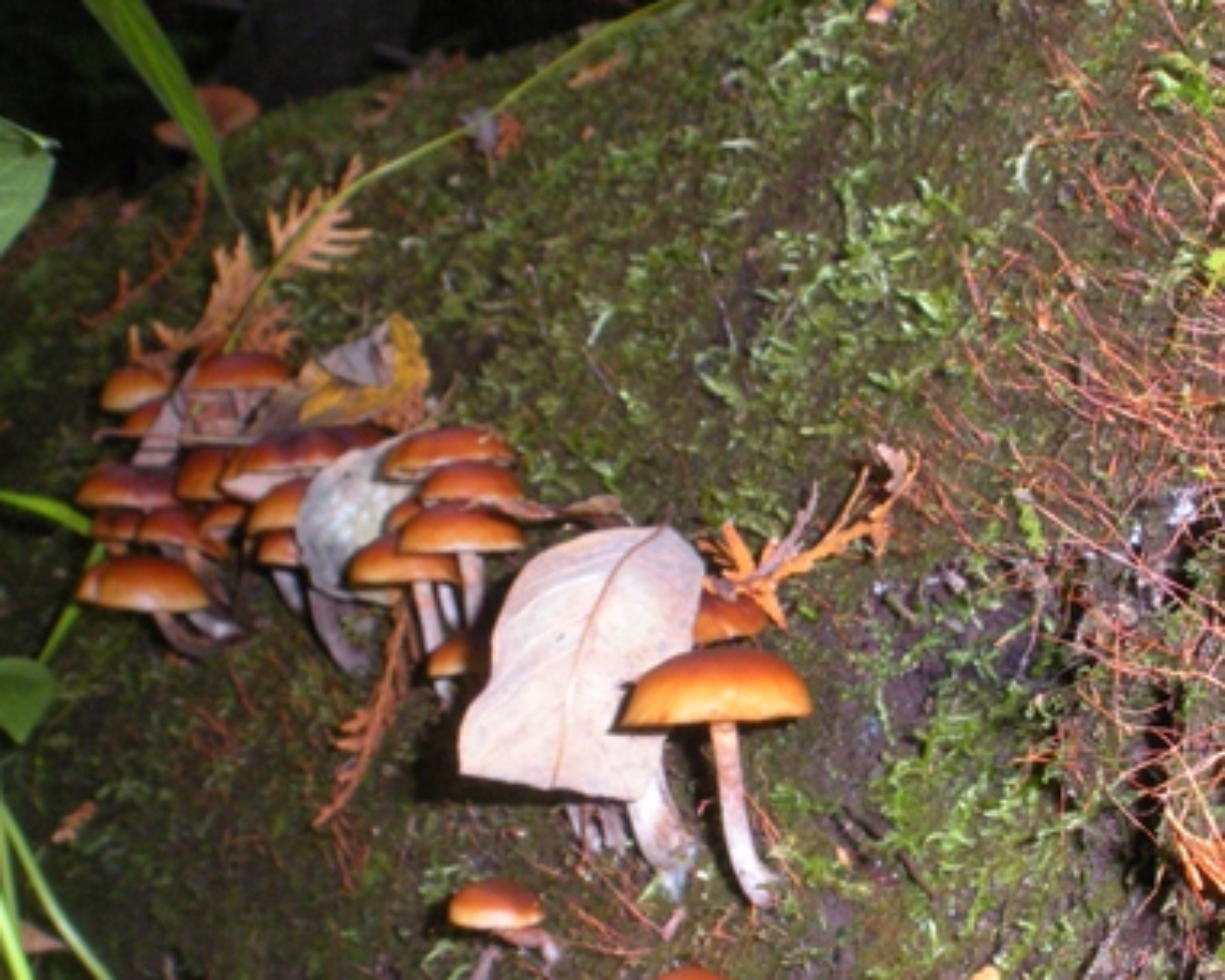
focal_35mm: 80
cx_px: 762
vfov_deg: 19.1
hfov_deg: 23.8
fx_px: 2901
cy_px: 623
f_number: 7
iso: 266
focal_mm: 9.1
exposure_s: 1/60
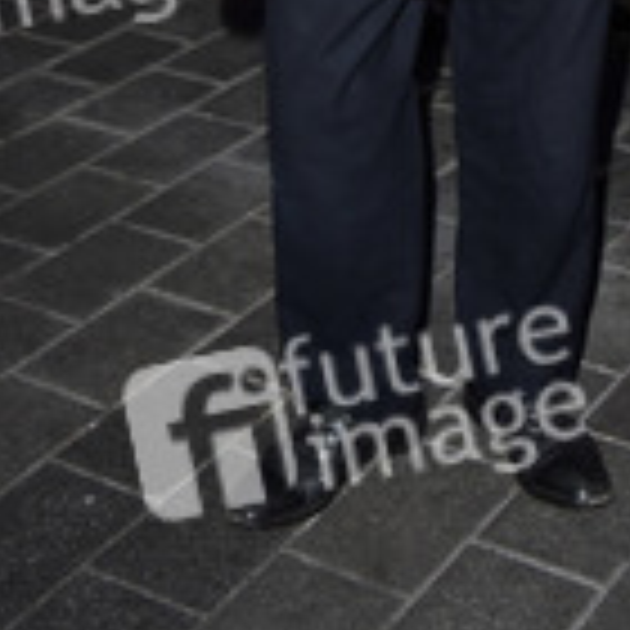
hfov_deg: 20.2
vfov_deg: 18.5
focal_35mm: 85
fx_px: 1750
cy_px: -261
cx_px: 486
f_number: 5.6
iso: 800
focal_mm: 35
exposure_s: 1/80
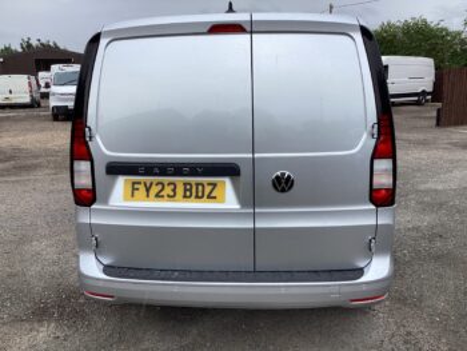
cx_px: 234
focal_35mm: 31
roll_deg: +0.0
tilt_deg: -13.4
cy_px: 176
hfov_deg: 58.3
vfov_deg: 45.5
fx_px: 419
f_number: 2.4
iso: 25
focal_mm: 3.3
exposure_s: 1/668
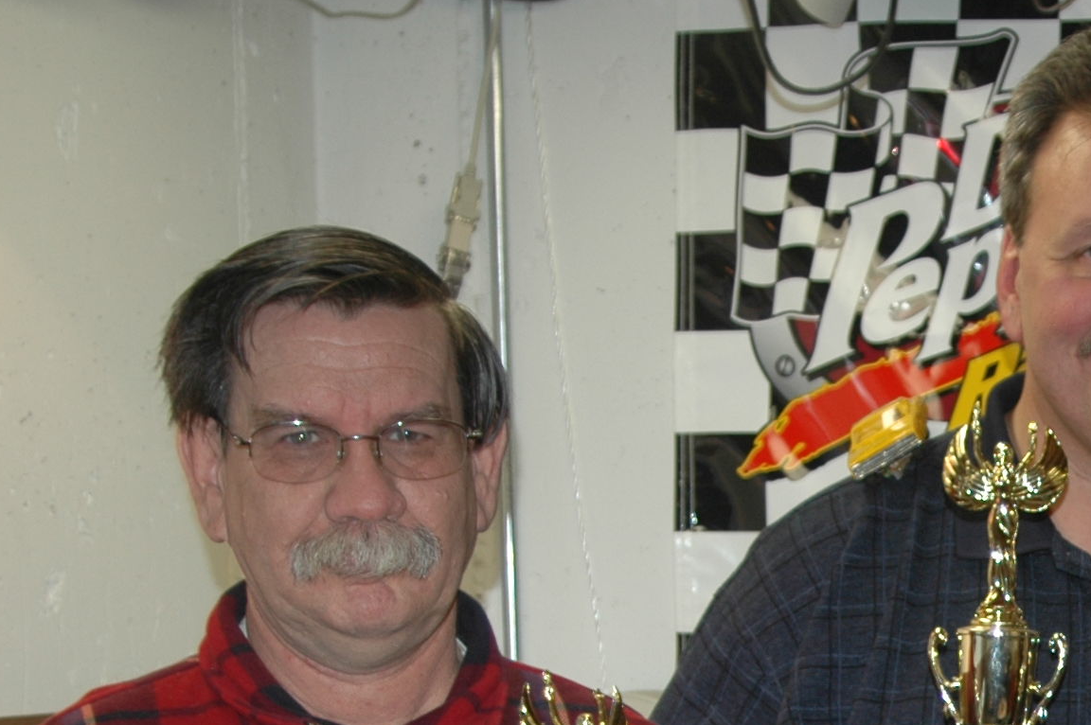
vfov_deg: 14.2
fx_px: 2846
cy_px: 814
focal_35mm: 94
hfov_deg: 20.7
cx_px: 1186
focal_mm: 24
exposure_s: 1/60
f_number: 3.5
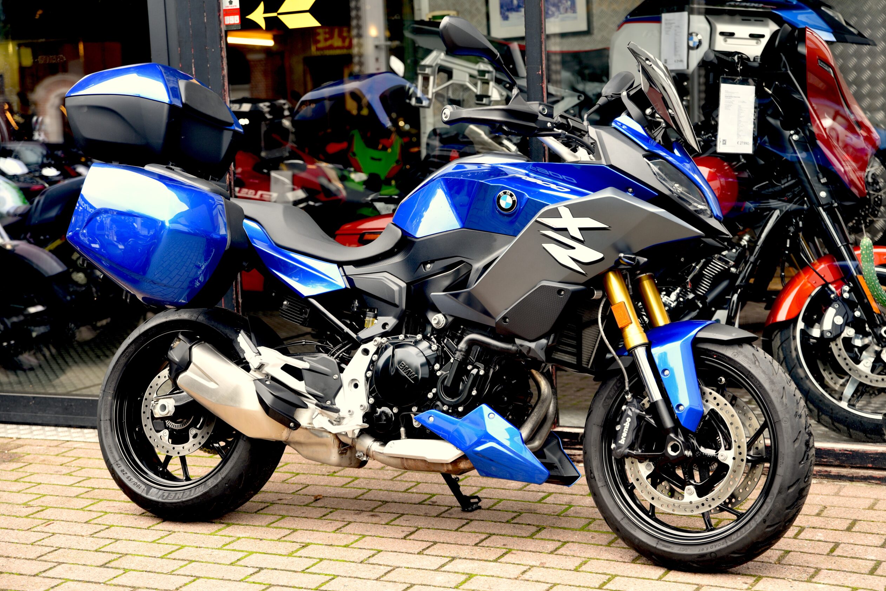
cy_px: 297
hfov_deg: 31.9
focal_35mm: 63
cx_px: 450
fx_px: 1550
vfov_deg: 21.6
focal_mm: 62
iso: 200
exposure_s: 1/60
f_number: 3.5
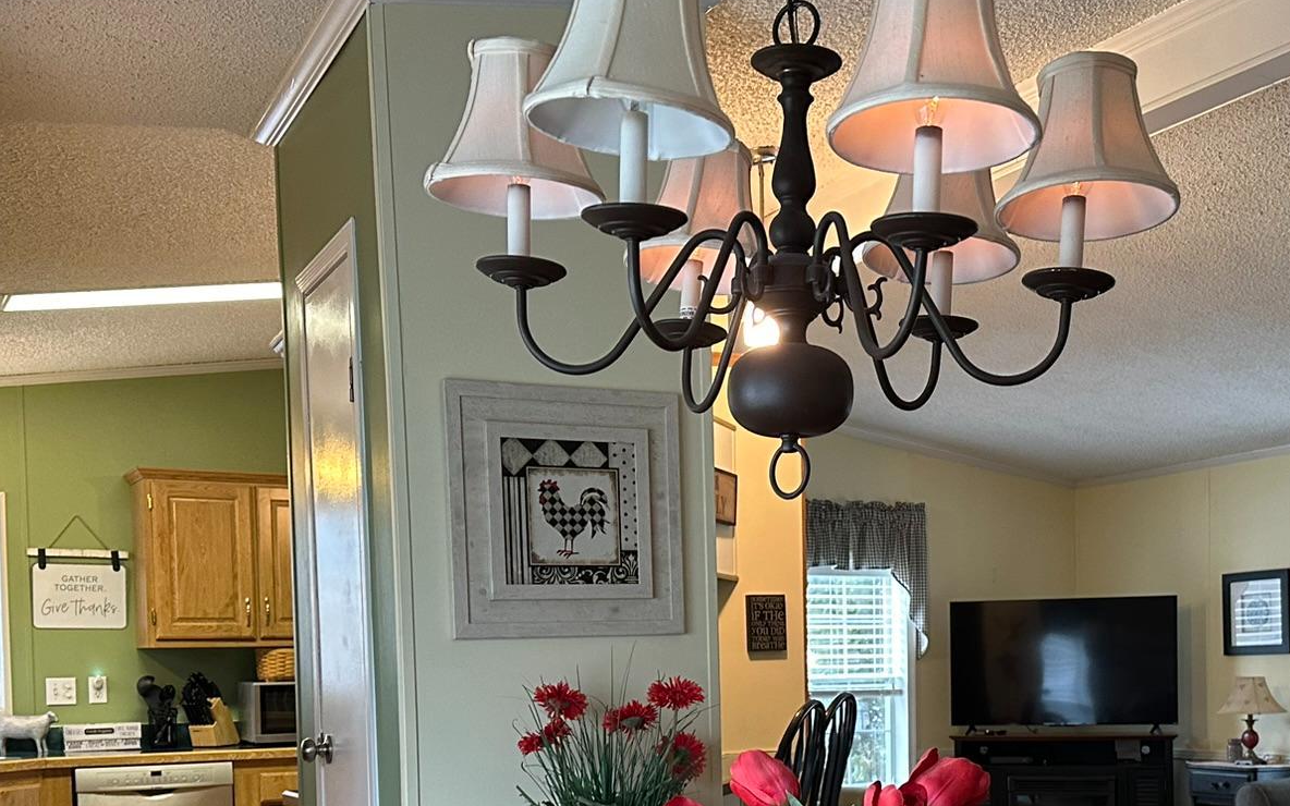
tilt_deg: -2.5
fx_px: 1547
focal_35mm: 44
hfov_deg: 45.1
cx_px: 766
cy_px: 720
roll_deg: +1.0
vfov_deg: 28.1
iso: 400
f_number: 1.78
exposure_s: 1/60
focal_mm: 6.86
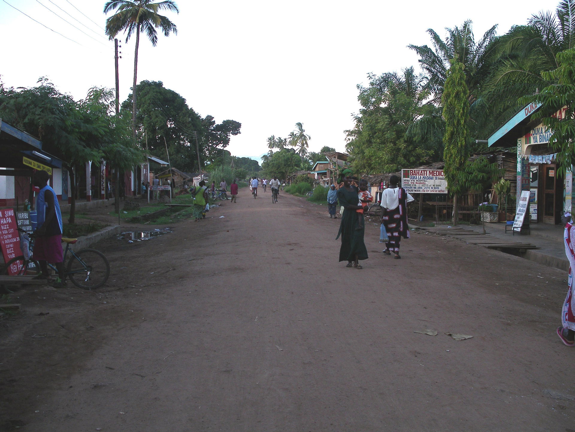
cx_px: 288
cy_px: 216
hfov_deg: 50.1
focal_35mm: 37
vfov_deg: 38.7
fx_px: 615
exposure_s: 1/200
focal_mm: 7.8
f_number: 3.5
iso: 80
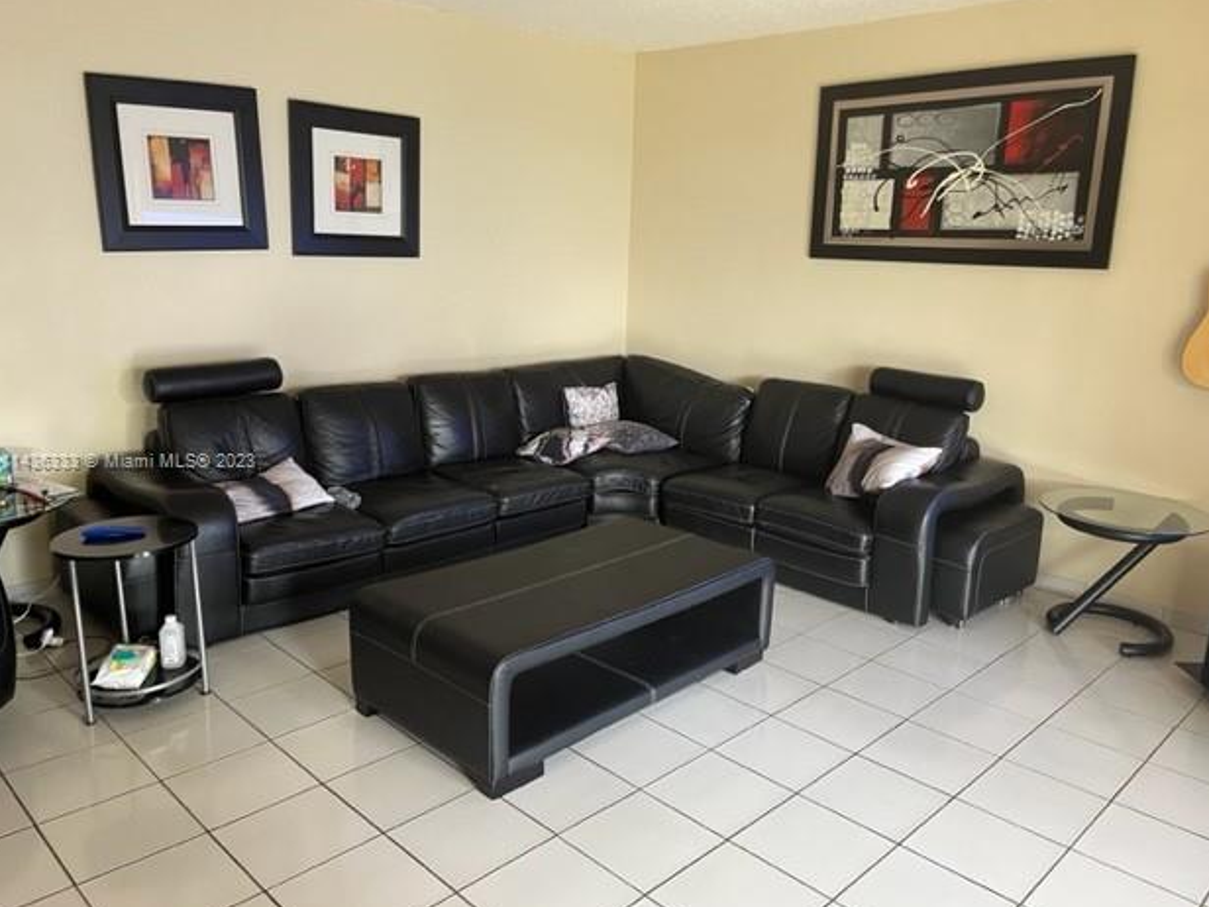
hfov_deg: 65.3
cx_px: 612
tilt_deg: -12.4
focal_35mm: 27
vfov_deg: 51.4
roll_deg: -1.6
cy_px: 463
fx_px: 943
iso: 160
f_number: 1.6
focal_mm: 5.1
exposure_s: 1/60
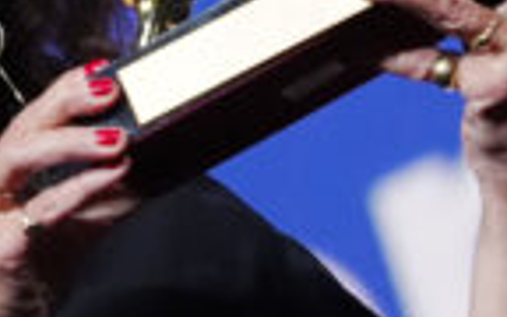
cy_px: -21
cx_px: 39
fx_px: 5720
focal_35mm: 414
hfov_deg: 5.1
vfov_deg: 3.2
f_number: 4
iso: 5000
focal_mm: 150
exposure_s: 1/320
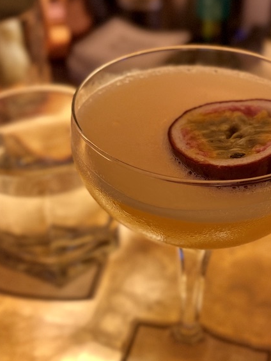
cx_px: 196
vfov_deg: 38.7
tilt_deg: -42.3
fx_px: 512
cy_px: 224
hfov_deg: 29.3
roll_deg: -3.0
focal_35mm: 49
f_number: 1.5
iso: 250
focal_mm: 5.7
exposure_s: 1/57
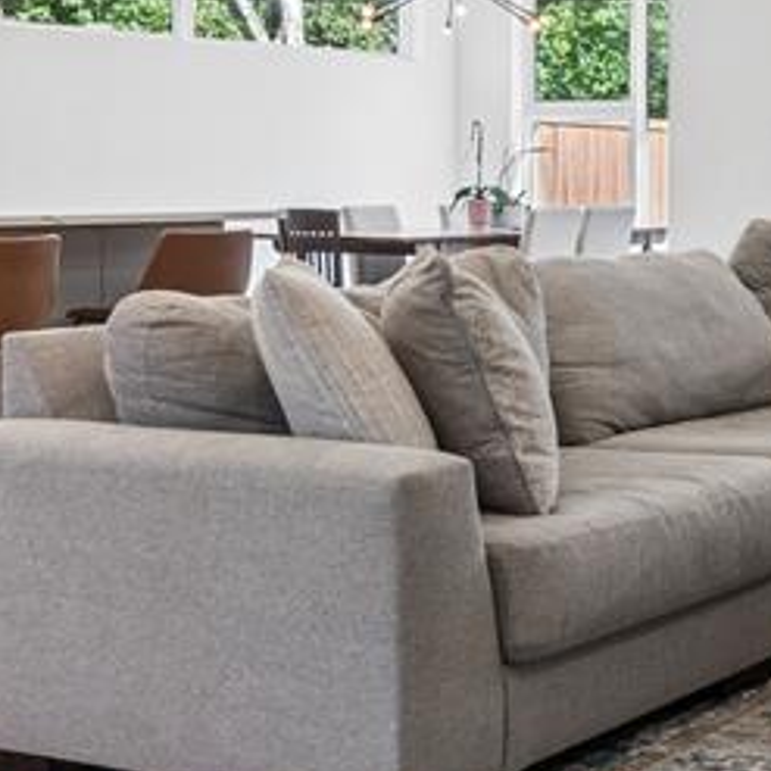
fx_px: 1733
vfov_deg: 24.9
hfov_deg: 22.7
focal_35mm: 69
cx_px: 965
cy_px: 231
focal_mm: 13
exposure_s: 1/20
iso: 250
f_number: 8
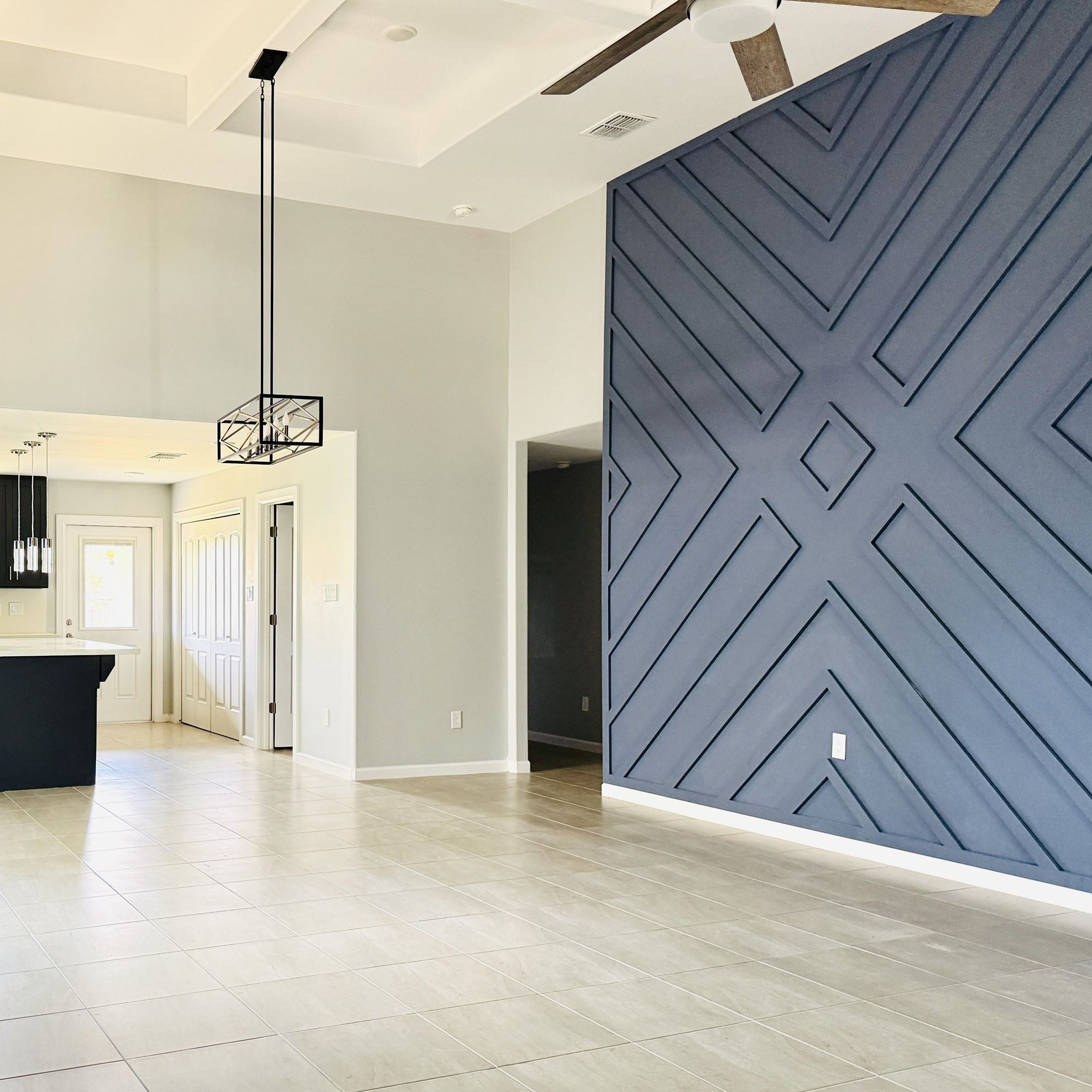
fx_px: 1178
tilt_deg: +0.6
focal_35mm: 33
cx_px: 326
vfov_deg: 49.7
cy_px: 598
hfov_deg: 48.5
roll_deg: -0.5
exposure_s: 1/60
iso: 250
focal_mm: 6.76
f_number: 1.78
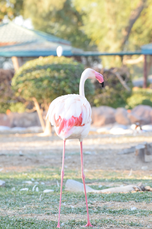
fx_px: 1804
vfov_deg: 7.2
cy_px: 114
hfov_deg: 4.8
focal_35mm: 285
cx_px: 76
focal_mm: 190
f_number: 8
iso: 800
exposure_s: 1/160
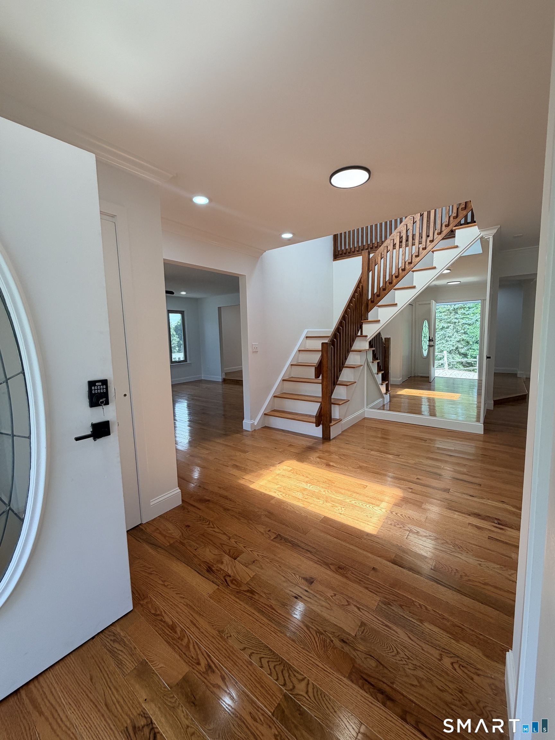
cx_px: 278
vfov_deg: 102.1
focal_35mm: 14
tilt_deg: -6.2
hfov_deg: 85.7
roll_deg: +1.9
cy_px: 370
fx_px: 299
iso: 64
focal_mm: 2.22
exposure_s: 1/171
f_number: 2.2
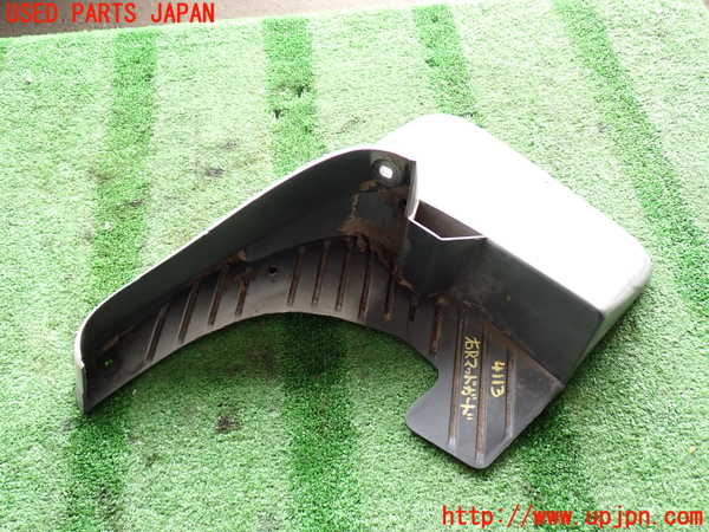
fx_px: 655
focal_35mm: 32
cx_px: 354
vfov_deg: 44.2
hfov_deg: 56.8
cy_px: 266
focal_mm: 5.79
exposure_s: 1/50
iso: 200
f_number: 2.4
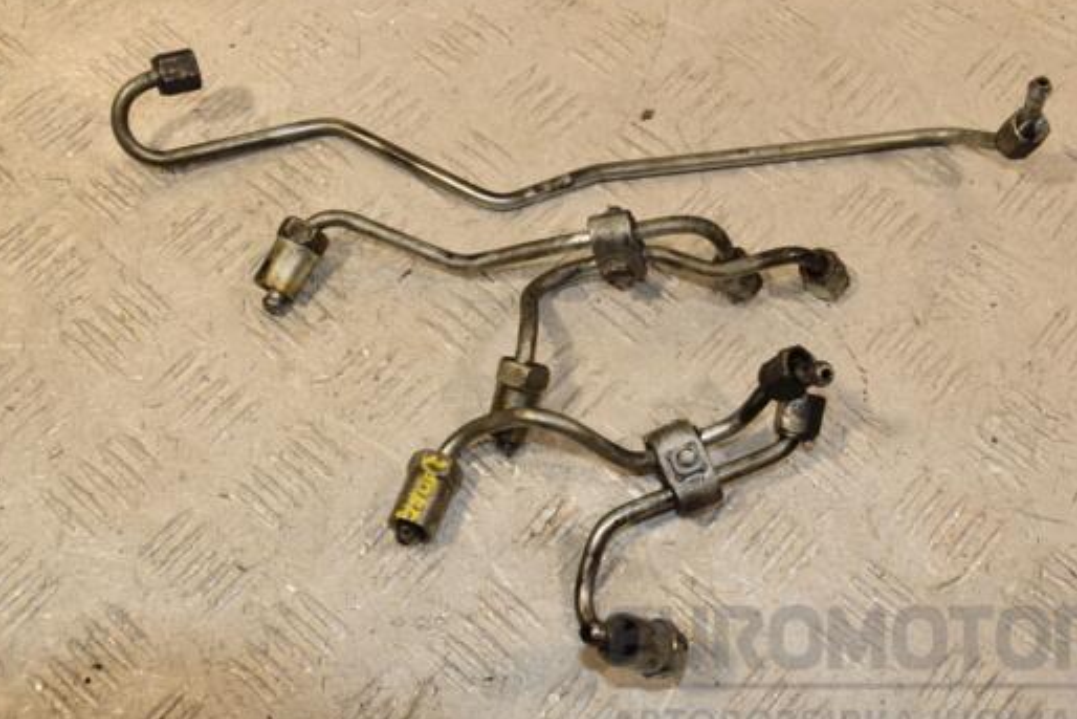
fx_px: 1466
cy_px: 358
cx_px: 570
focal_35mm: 49
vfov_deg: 27.5
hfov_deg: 40.3
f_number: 8
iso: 800
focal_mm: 28
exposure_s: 1/200
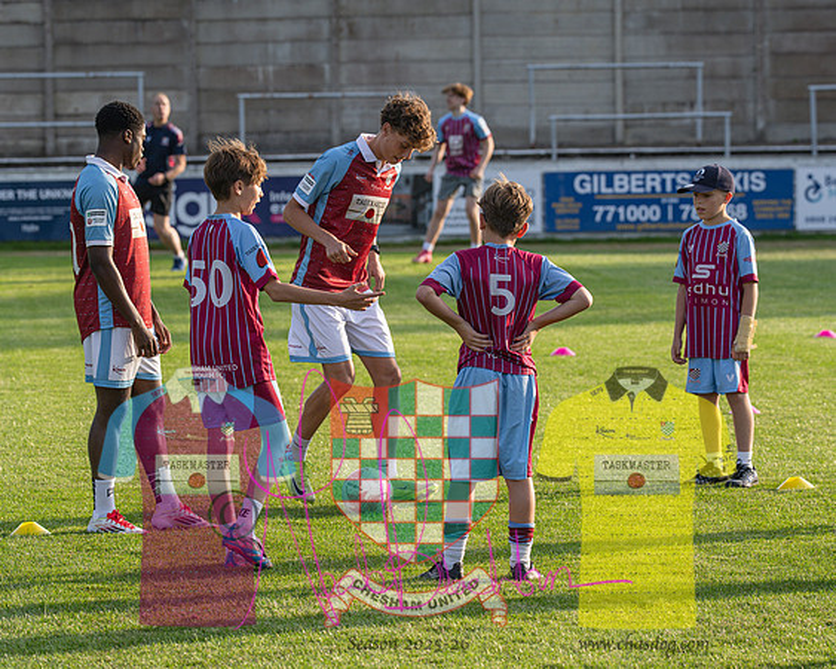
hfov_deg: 9.9
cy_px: 378
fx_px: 4808
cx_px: 350
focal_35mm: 194
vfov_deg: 7.9
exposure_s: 1/500
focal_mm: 135
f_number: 5
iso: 200
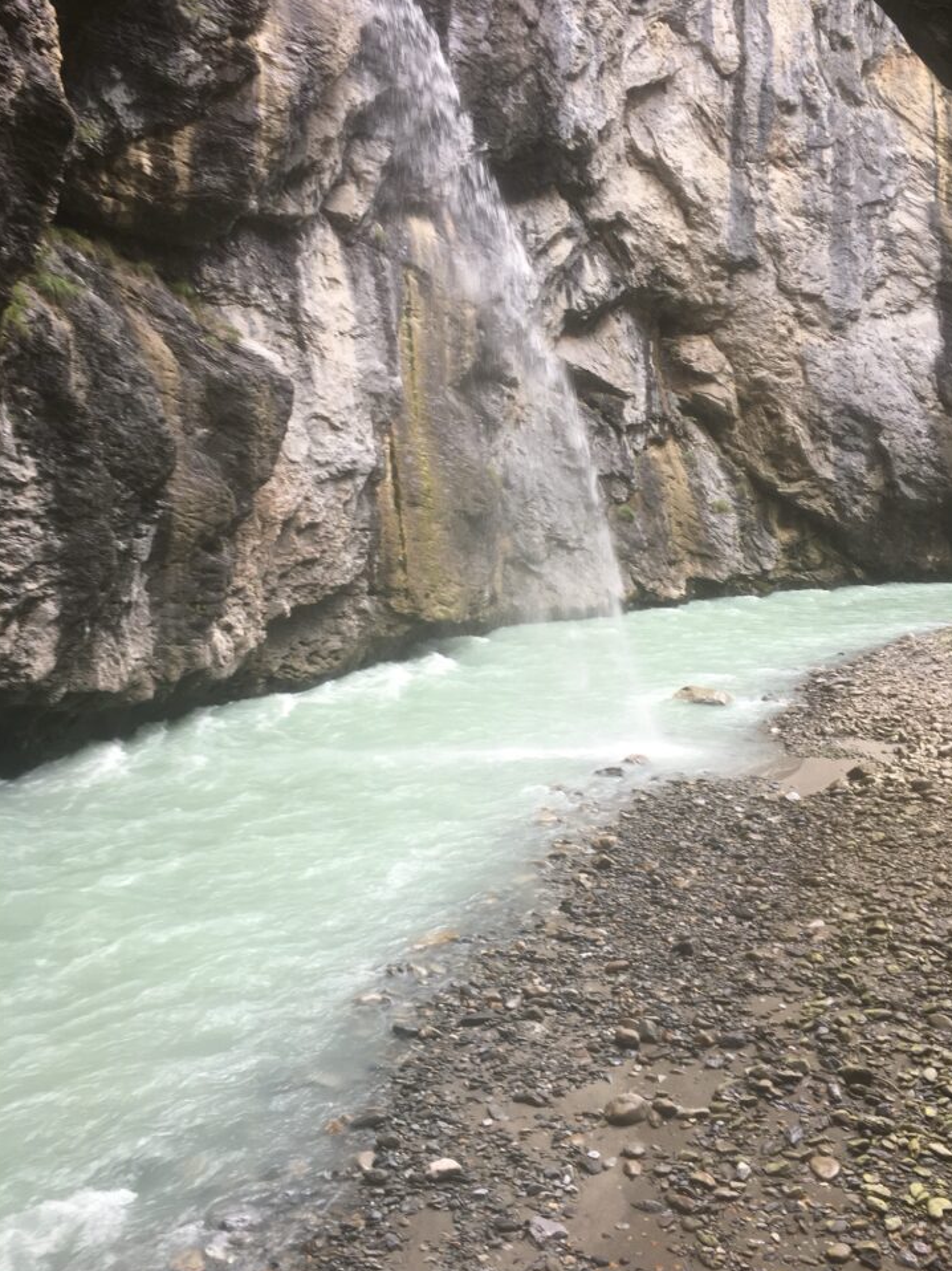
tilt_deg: -7.9
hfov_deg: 45.4
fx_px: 1137
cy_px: 605
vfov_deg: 58.3
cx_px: 503
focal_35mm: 31
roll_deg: -2.4
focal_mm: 4.15
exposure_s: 1/50
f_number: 2.2
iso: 25
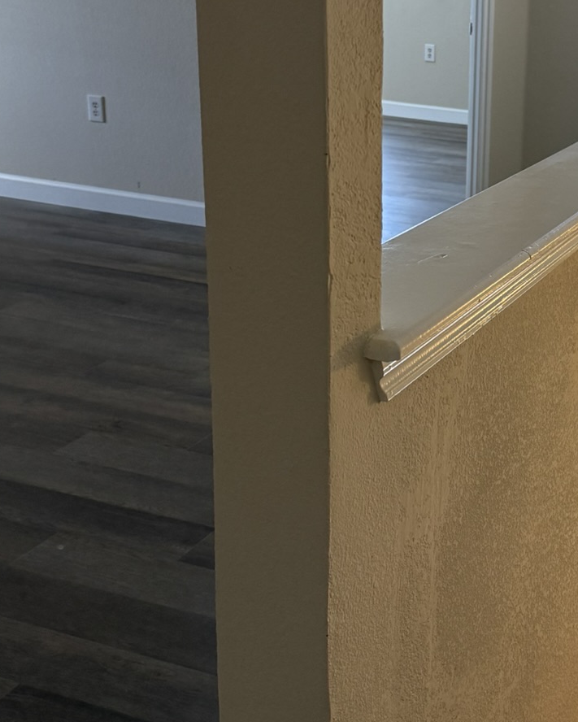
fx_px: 1154
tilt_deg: -17.1
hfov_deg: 26.8
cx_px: 560
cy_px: 272
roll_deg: -3.5
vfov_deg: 34.6
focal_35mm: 54
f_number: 1.78
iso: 250
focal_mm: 6.76
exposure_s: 1/60
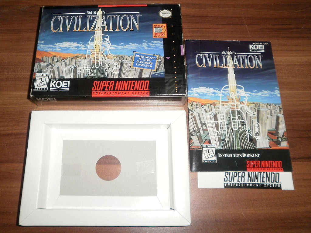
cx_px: 156
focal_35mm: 26
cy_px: 116
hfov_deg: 67.3
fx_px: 234
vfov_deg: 53.1
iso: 125
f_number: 2.6
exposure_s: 1/25
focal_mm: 4.65
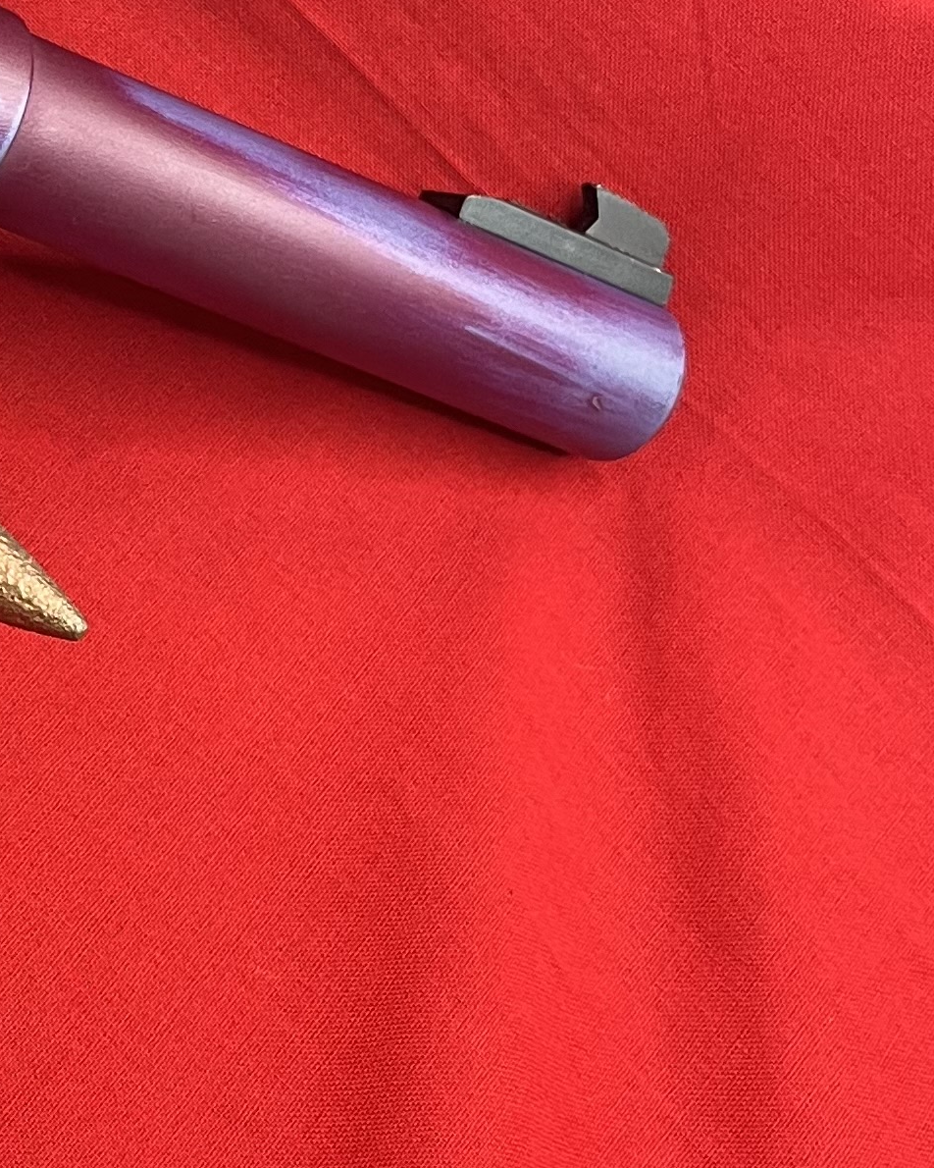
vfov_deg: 22.0
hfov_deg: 17.0
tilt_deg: -59.8
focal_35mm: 86
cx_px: -226
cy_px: 243
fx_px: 2972
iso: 125
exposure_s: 1/60
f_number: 1.6
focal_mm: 5.1
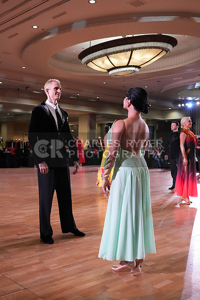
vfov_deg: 49.5
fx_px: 325
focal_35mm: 39
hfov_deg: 34.2
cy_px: 150
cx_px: 100
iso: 5000
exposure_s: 1/320
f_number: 5.6
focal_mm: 39
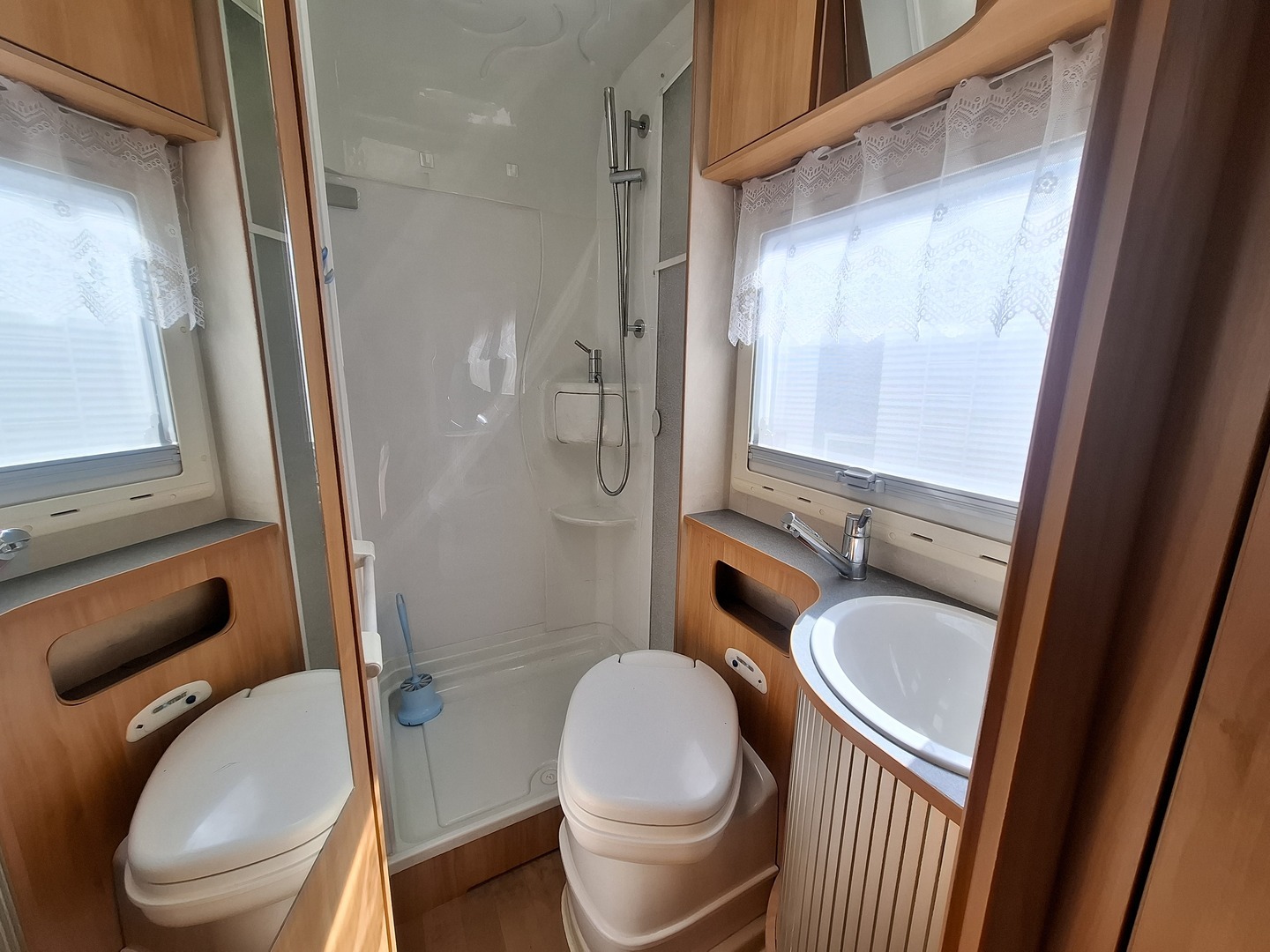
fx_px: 477
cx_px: 635
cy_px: 476
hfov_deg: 106.2
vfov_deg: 89.9
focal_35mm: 13
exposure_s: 1/170
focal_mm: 1.74
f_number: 2.2
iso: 40
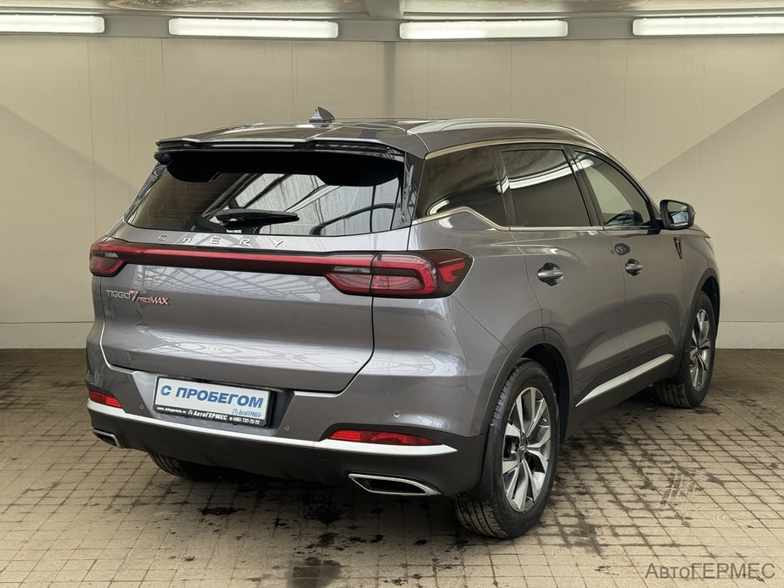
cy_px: 294
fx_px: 1087
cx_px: 392
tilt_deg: -9.0
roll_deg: -0.8
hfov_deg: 39.7
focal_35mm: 48
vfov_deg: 30.3
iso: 64
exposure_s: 1/507
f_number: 1.78
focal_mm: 6.76
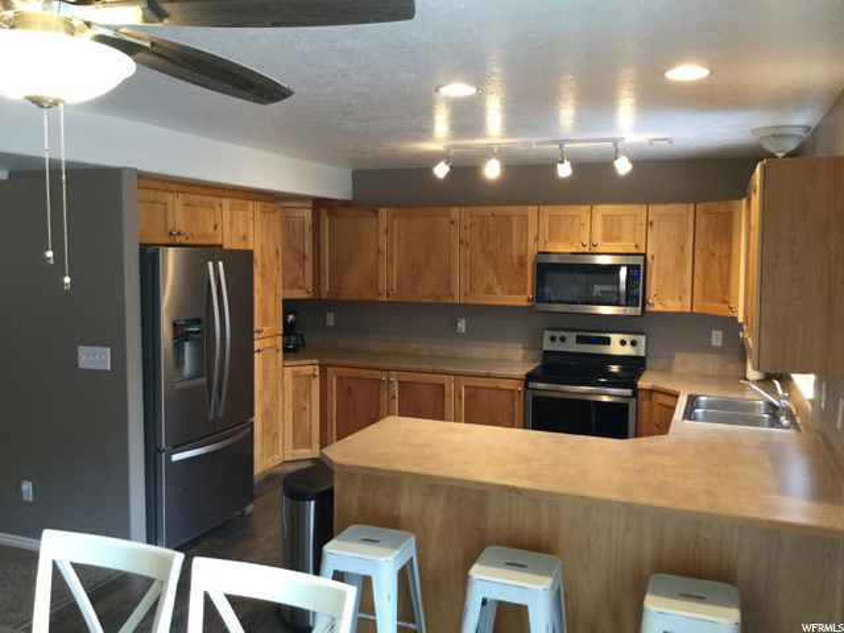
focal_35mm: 31
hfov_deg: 58.4
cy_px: 316
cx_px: 422
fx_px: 756
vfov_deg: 45.4
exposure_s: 1/30
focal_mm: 3.3
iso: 100
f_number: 2.4
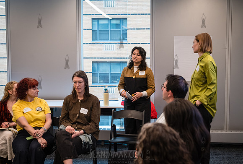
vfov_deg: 27.5
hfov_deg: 39.9
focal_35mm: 49
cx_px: 124
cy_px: 84
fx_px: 335
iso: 5000
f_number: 4
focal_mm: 47
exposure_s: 1/500
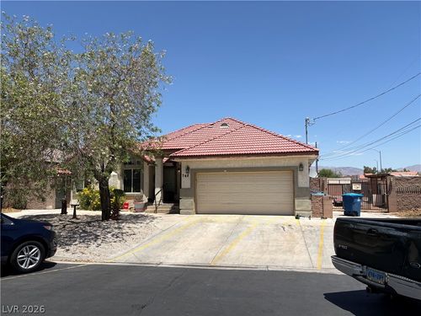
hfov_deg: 67.3
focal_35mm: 26
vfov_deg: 53.1
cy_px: 158
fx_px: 316
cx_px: 210
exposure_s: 1/4329
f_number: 1.6
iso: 50
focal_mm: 5.96
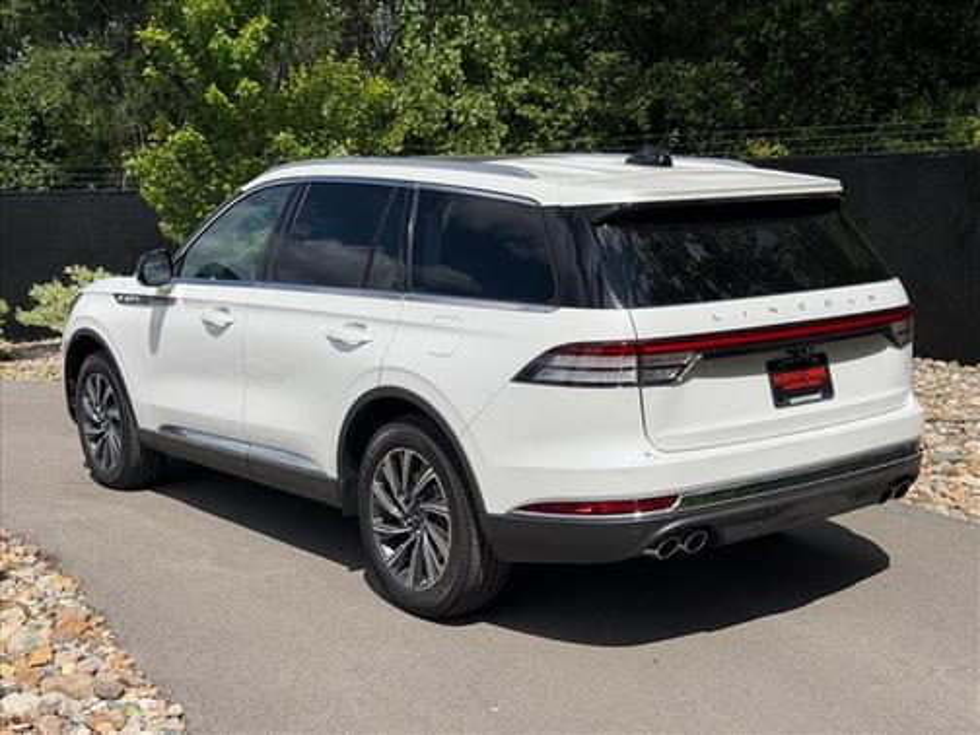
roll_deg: +1.1
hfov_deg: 39.7
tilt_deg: -8.1
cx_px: 490
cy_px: 368
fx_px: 1359
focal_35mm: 48
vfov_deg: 30.3
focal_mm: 6.76
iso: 80
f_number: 1.78
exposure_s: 1/9901
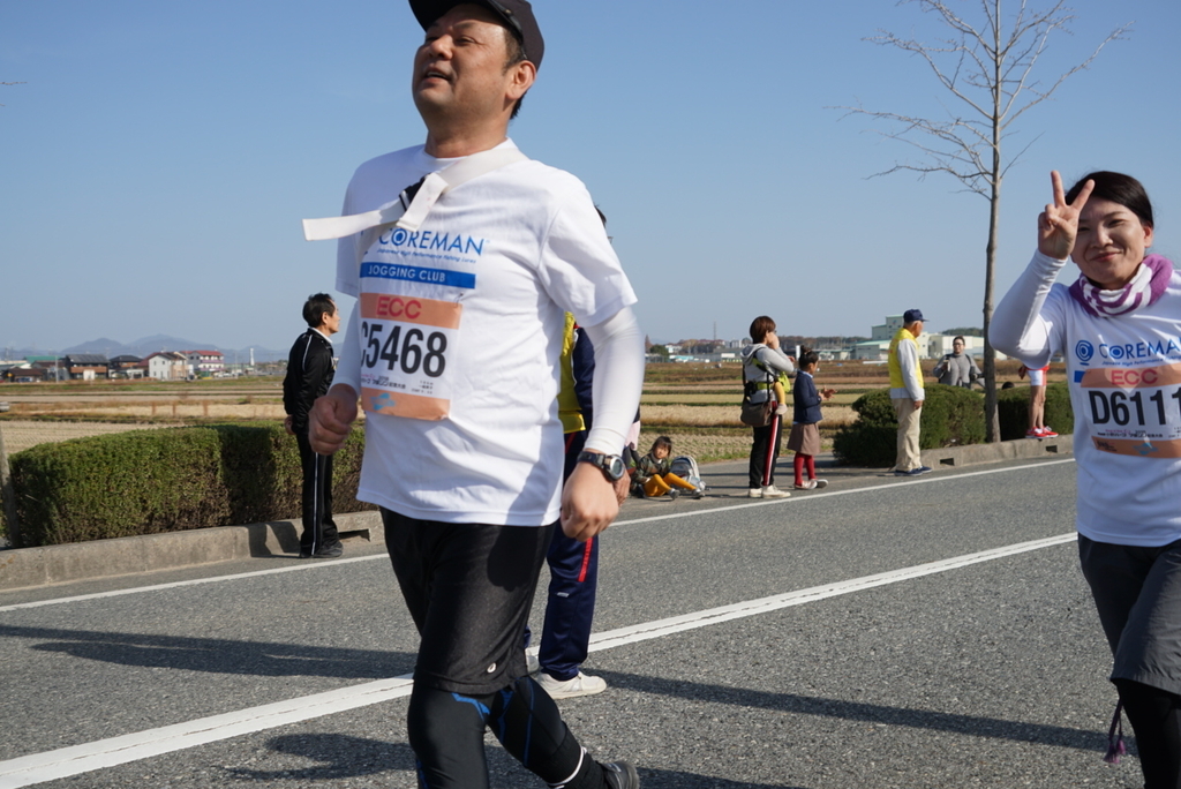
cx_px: 590
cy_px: 394
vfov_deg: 32.7
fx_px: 1346
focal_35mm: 41
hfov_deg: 47.4
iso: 100
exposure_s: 1/640
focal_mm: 41
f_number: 6.3
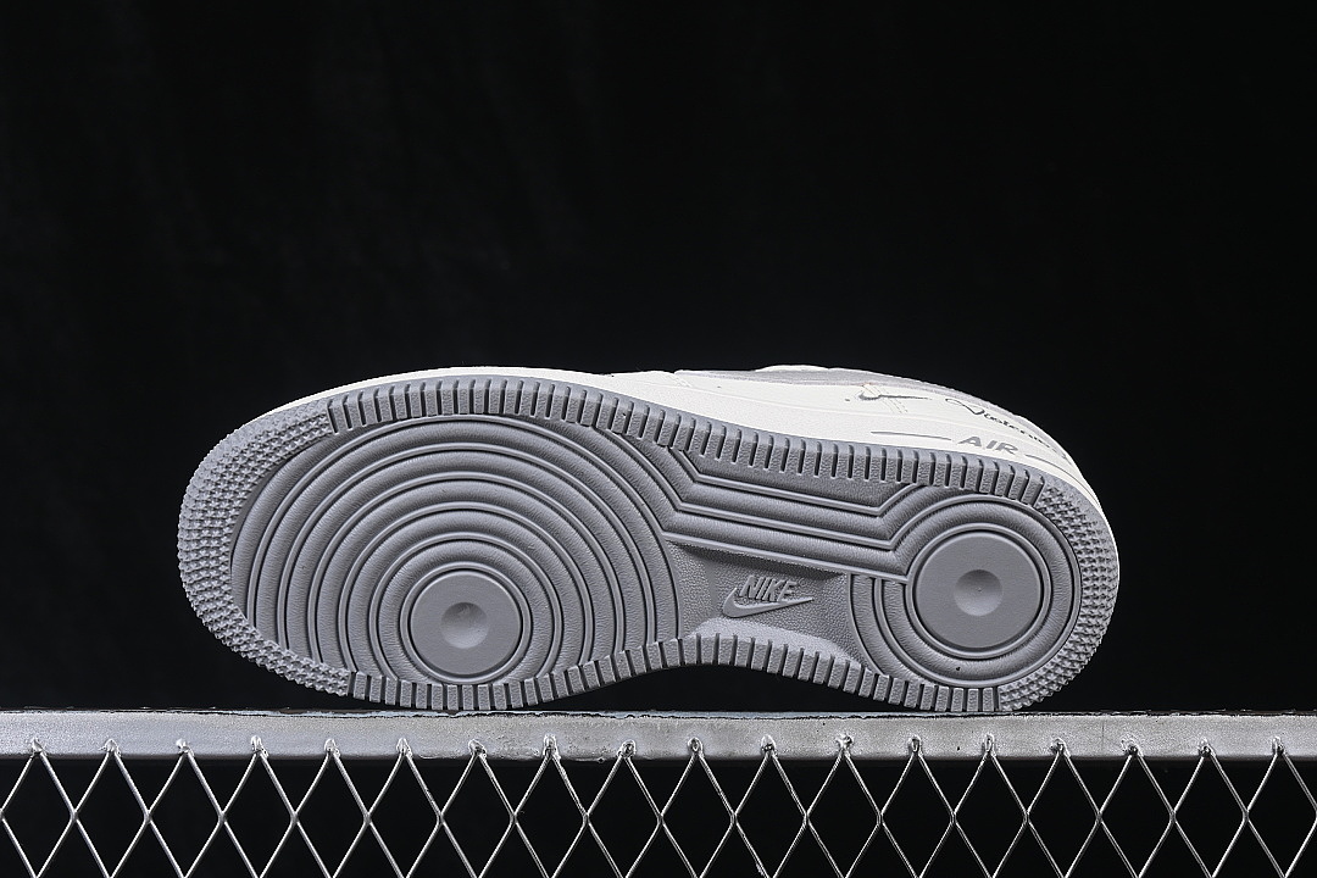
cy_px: 439
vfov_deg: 18.2
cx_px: 658
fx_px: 2744
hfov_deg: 27.0
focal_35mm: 75
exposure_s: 1/80
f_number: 8
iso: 160
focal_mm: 50
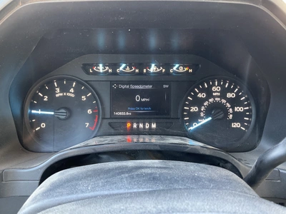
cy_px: 107
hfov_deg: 61.7
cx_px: 143
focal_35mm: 29
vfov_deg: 48.2
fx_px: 240
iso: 160
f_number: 1.8
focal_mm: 3
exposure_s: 1/60
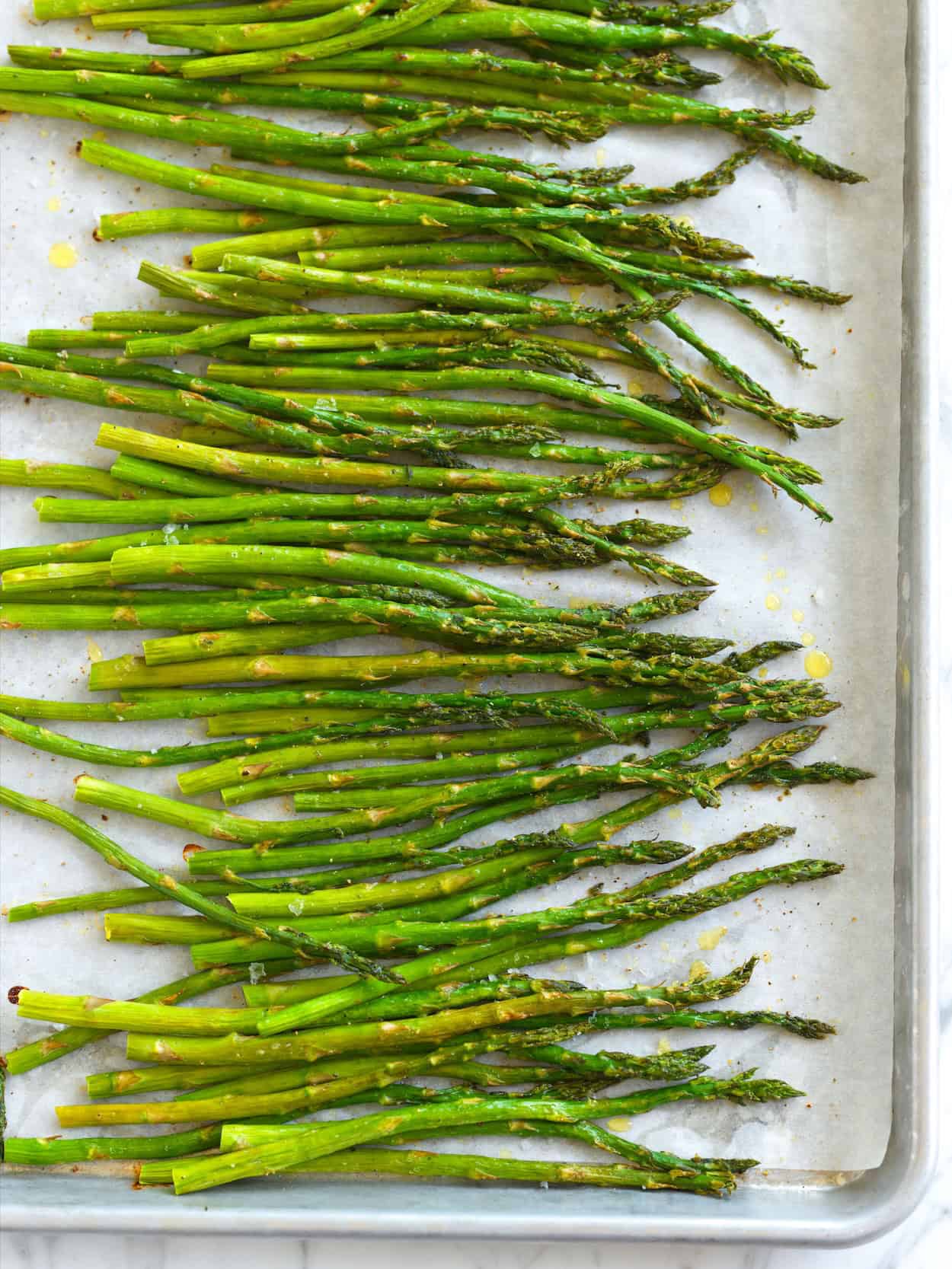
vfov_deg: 20.9
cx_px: 476
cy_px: 634
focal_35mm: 94
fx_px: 3447
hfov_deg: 15.7
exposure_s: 1/160
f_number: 5.6
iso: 400
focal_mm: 120
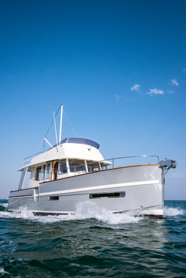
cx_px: 93
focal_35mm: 27
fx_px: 209
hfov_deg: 47.9
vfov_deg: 67.4
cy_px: 139
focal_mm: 18
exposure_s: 1/1500
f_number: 22
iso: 2500
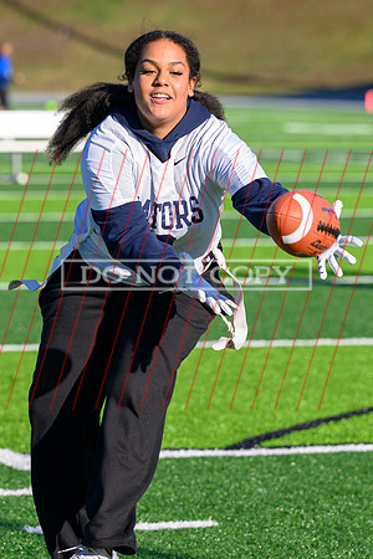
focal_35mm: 224
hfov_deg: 6.1
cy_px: 235
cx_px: 92
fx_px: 3484
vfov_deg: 9.2
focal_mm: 120
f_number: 3.5
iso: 140
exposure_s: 1/1250
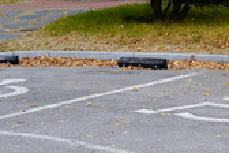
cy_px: 18
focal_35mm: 146
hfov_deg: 13.1
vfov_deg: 9.4
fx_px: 929
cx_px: 370
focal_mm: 35
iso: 1600
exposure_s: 1/80
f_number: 4
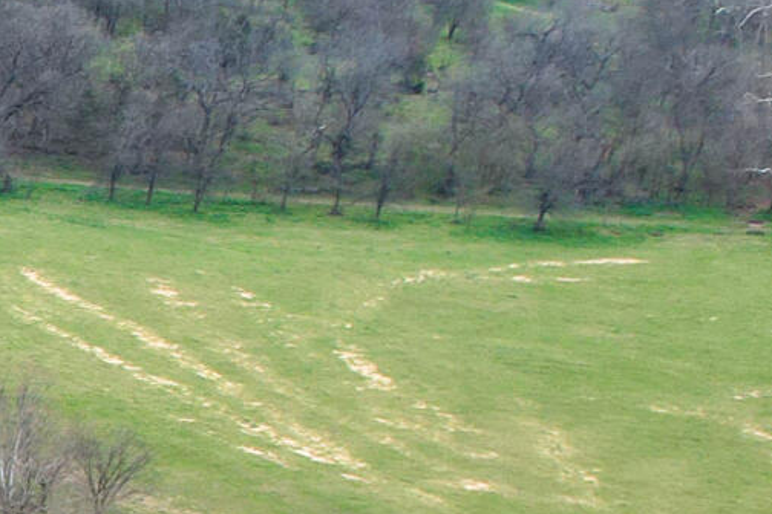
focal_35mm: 131
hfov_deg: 11.5
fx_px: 2809
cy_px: 1022
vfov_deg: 9.8
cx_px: -1319
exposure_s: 1/500
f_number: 2.8
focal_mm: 8.38
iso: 100
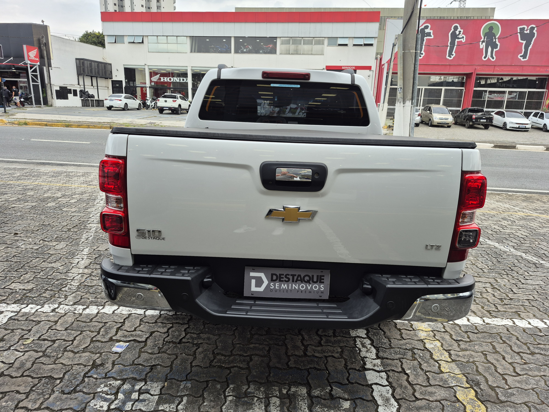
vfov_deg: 58.9
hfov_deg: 73.9
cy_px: 206
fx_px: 365
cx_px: 274
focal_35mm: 23
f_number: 1.8
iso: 25
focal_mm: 5.4
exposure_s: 1/219
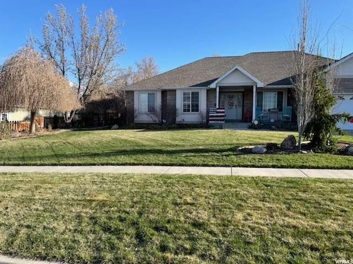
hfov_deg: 67.3
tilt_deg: -2.7
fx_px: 265
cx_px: 176
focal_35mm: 26
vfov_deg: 53.1
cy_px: 132
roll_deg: -0.5
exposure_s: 1/1916
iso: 32
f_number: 1.6
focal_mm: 4.2
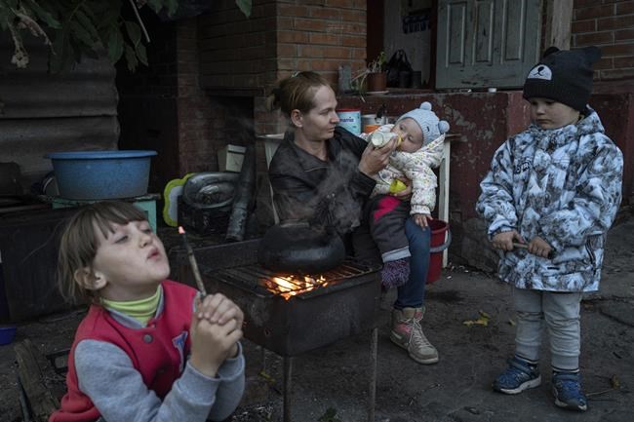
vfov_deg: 37.8
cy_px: 211
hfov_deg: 54.4
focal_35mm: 35
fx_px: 616
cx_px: 317
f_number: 4.5
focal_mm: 35
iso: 2000
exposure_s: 1/100
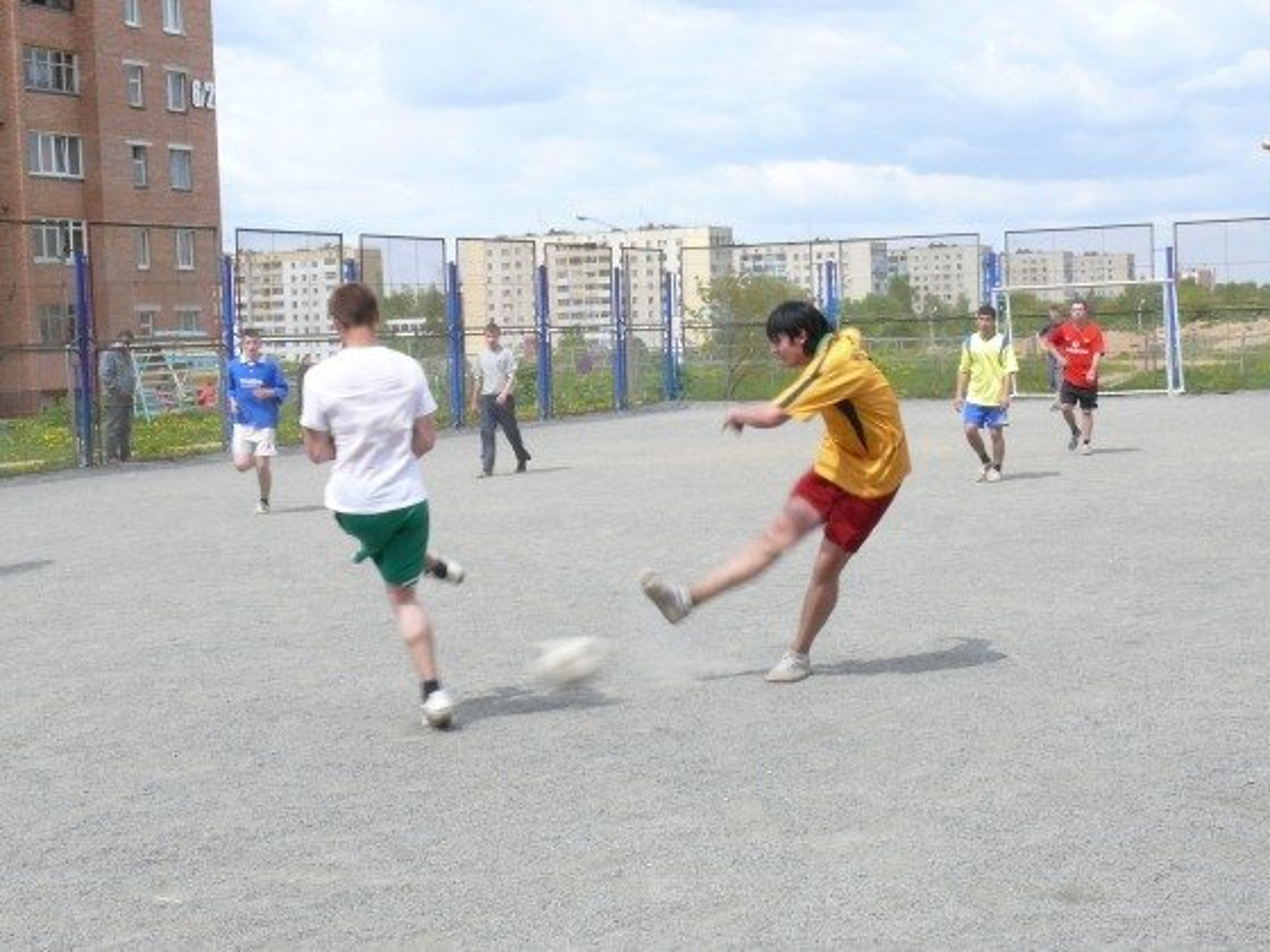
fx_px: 2238
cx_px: 635
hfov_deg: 31.7
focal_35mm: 61
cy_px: 476
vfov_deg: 24.0
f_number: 11
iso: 100
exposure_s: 1/80
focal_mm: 11
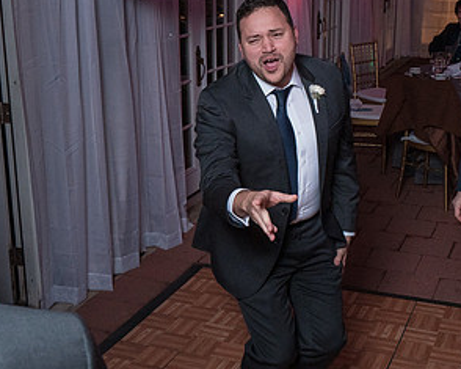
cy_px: 180
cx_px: 281
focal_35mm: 57
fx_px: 777
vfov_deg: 26.7
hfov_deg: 32.9
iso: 2000
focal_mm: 24
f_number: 5.6
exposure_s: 1/100
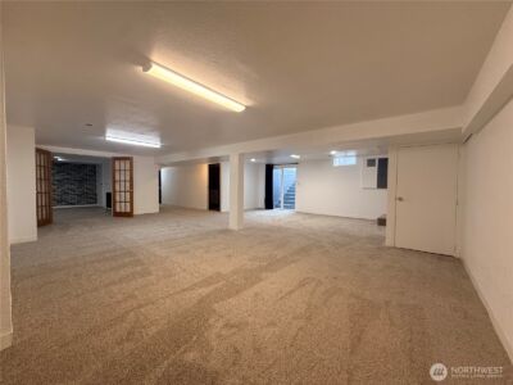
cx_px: 256
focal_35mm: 14
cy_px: 192
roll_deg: -0.9
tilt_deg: -1.7
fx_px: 207
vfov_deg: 85.7
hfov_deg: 102.1
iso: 250
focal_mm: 2.22
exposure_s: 1/120
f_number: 2.2
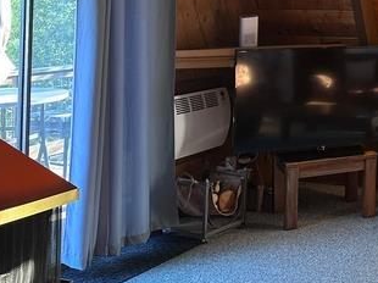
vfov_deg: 22.4
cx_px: 473
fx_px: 677
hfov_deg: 27.0
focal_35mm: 62
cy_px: -24
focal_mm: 6.86
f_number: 1.78
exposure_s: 1/60
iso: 200
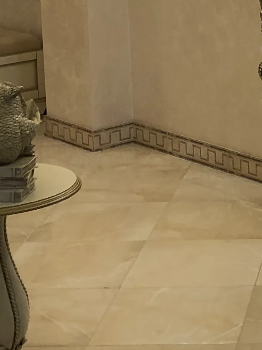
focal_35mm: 125
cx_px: 367
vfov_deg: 15.5
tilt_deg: -8.2
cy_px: 8
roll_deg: +2.5
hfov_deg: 11.5
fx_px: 1262
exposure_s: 1/33
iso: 25
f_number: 1.8
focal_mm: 4
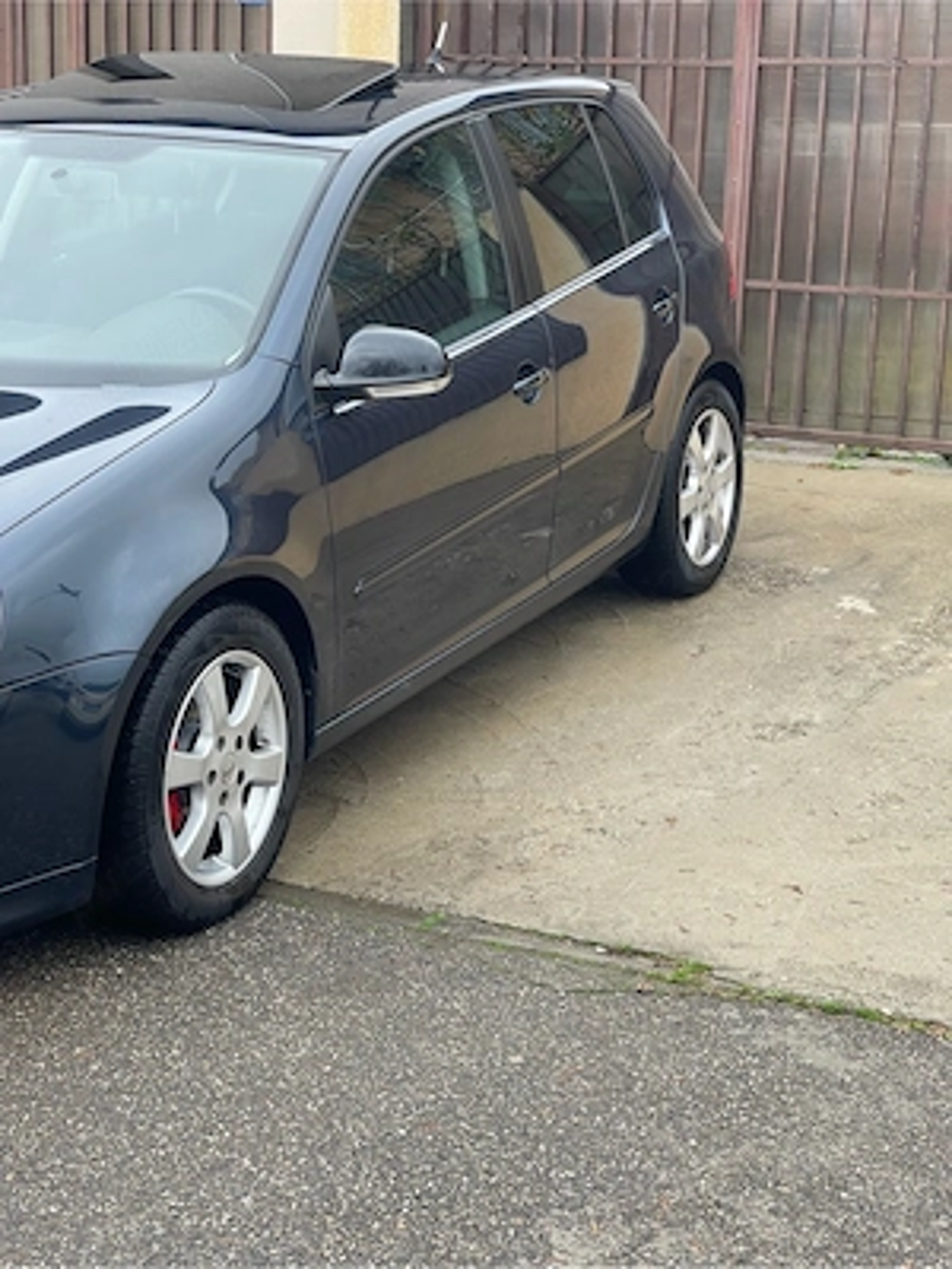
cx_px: 476
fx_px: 2347
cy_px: 634
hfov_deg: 22.9
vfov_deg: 30.3
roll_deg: -2.6
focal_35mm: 64
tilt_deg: -11.0
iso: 20
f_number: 2.2
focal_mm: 7.5
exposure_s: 1/181
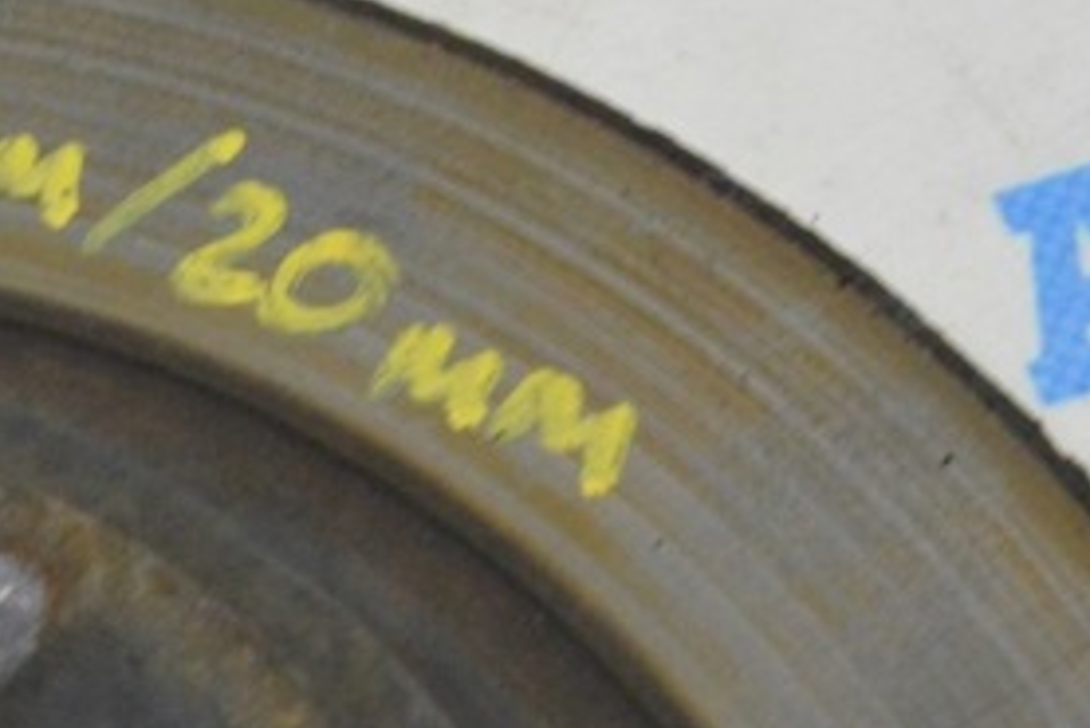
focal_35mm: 190
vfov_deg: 7.2
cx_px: 185
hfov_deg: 10.8
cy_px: 230
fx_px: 5760
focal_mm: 55
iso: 6400
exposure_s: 1/20
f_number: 20
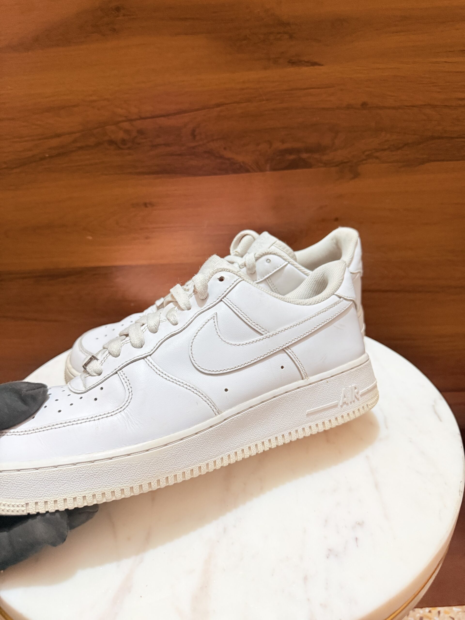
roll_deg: +3.0
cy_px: 310
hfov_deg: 56.8
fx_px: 430
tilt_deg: -24.9
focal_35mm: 24
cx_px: 232
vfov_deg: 71.6
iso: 320
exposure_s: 1/50
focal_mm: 6.76
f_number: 1.78
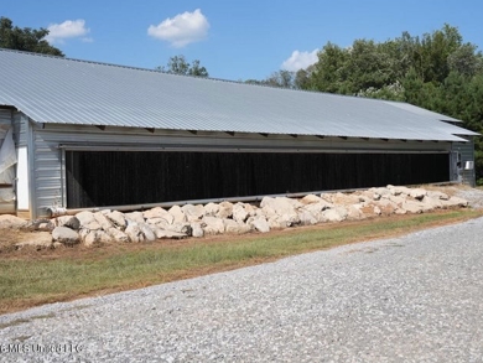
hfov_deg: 45.7
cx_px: 251
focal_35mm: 41
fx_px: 572
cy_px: 180
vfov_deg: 35.2
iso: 250
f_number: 5.6
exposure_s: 1/1250
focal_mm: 37
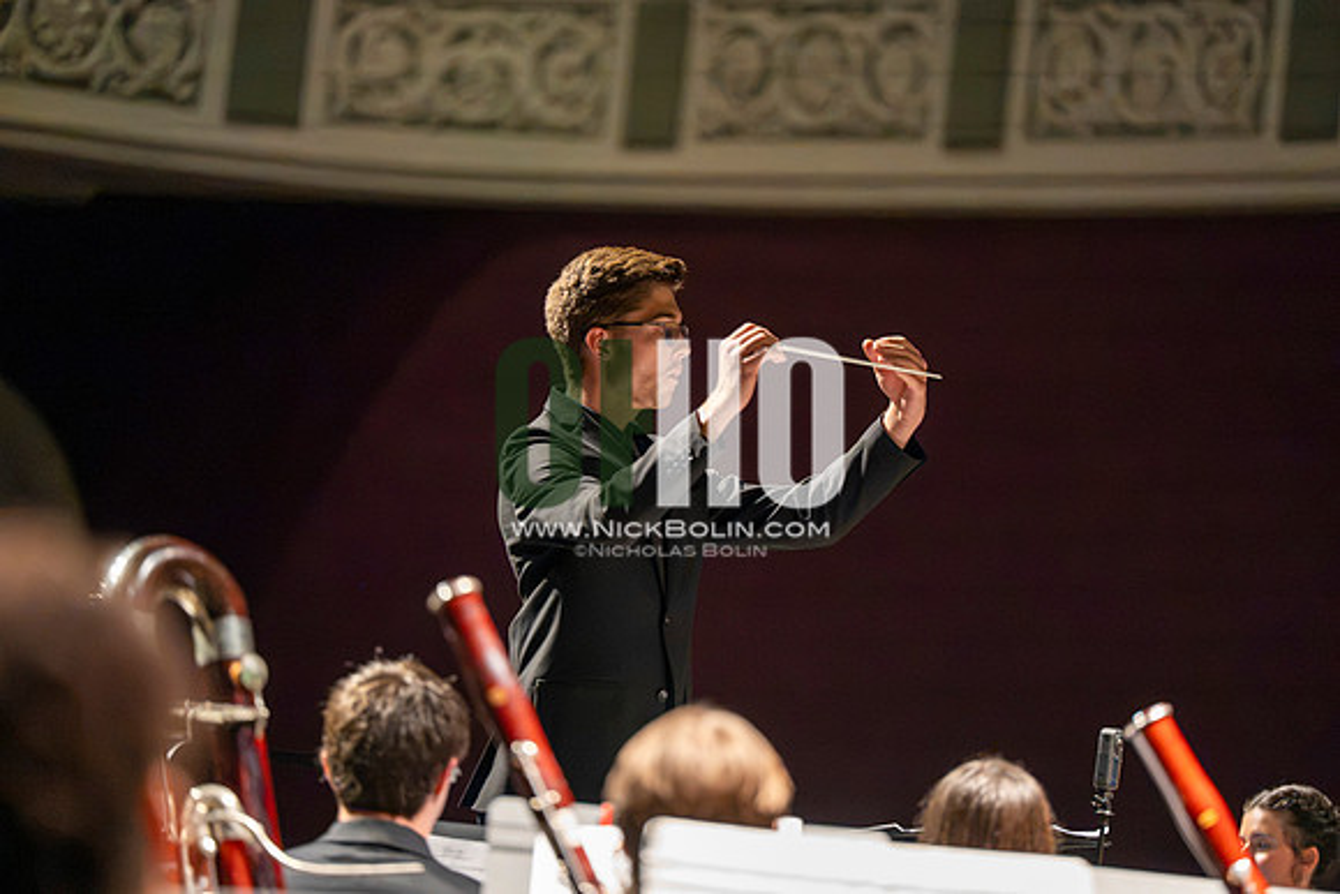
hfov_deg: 12.1
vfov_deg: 8.1
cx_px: 670
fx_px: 6329
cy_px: 447
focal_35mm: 170
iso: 16000
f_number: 2.8
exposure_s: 1/640
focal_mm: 170
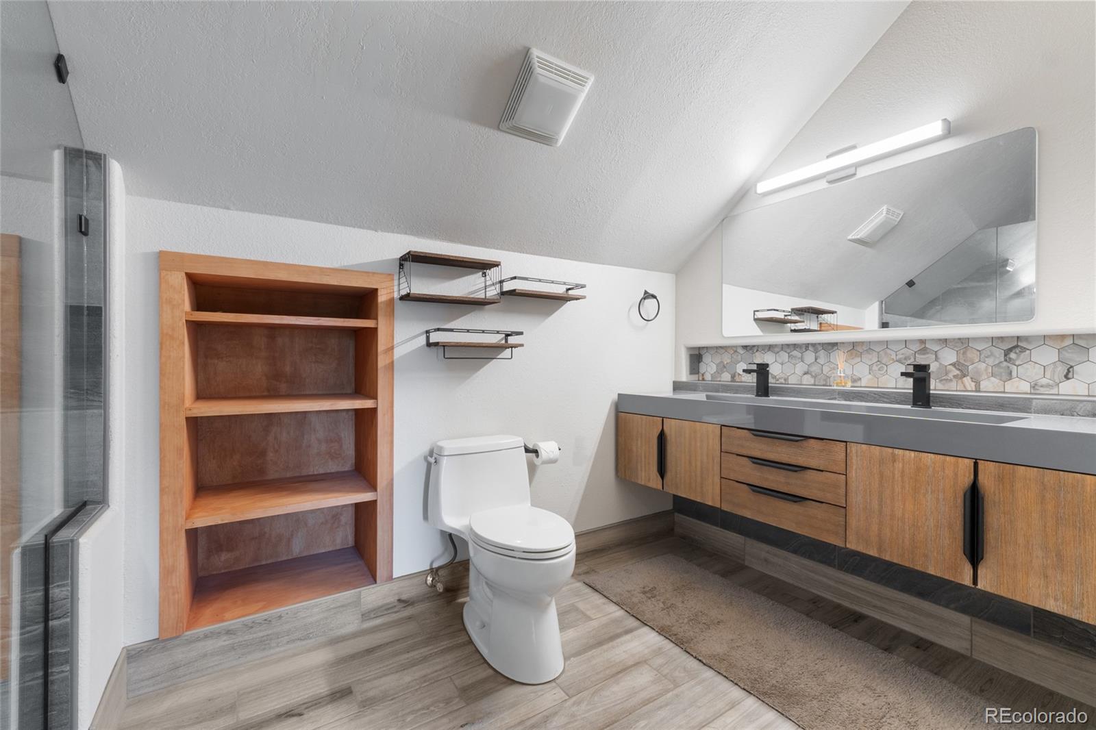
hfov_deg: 100.4
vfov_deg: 77.3
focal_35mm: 15
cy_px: 365
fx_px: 457
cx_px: 548
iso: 250
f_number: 9
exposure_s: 2
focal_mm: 10
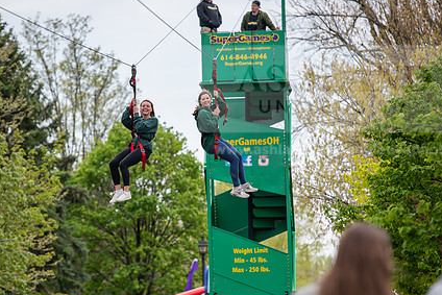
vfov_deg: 5.4
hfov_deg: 8.1
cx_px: 167
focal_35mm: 253
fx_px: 3107
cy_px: 171
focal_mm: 185
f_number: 4
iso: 160
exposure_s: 1/800
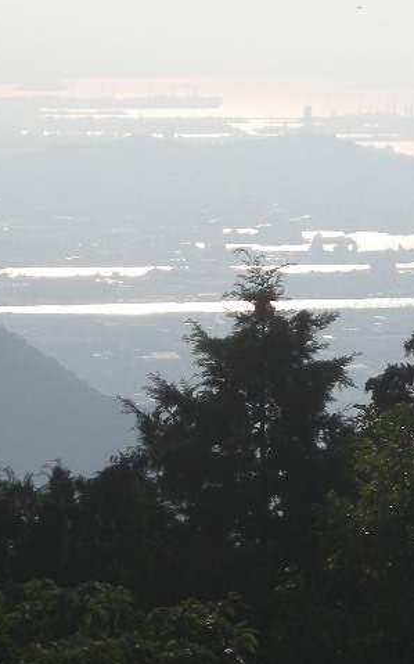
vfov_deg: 8.8
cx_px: 400
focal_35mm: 238
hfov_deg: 5.5
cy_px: 326
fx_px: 4300
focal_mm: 17.1
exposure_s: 1/314
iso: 50
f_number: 9.4
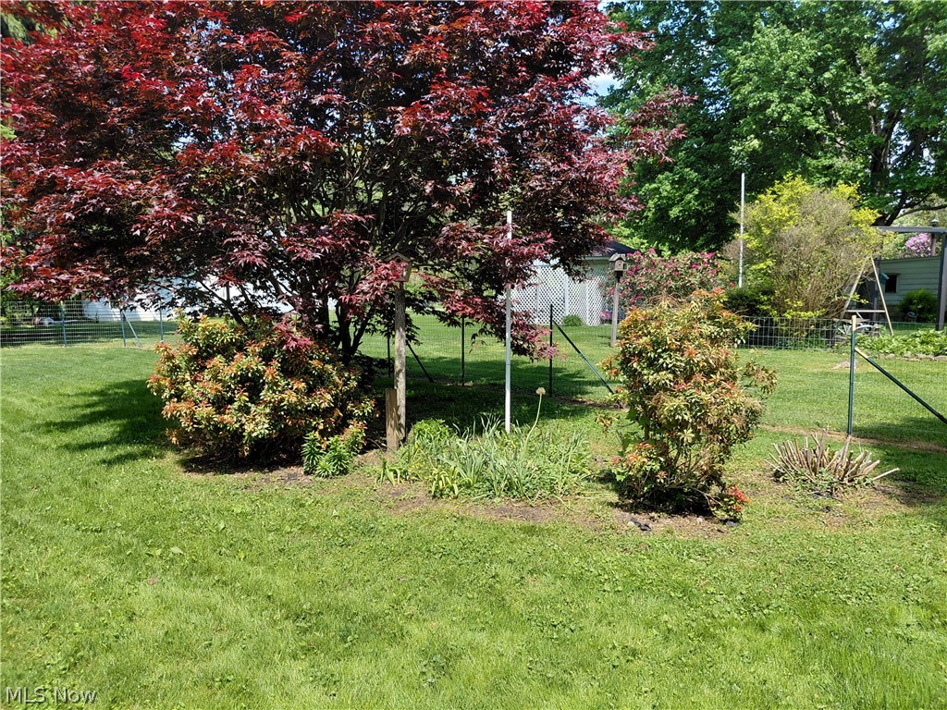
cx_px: 474
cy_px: 355
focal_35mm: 25
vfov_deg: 54.9
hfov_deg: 69.4
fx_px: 684
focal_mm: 4.69
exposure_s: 1/951
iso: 50
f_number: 1.8
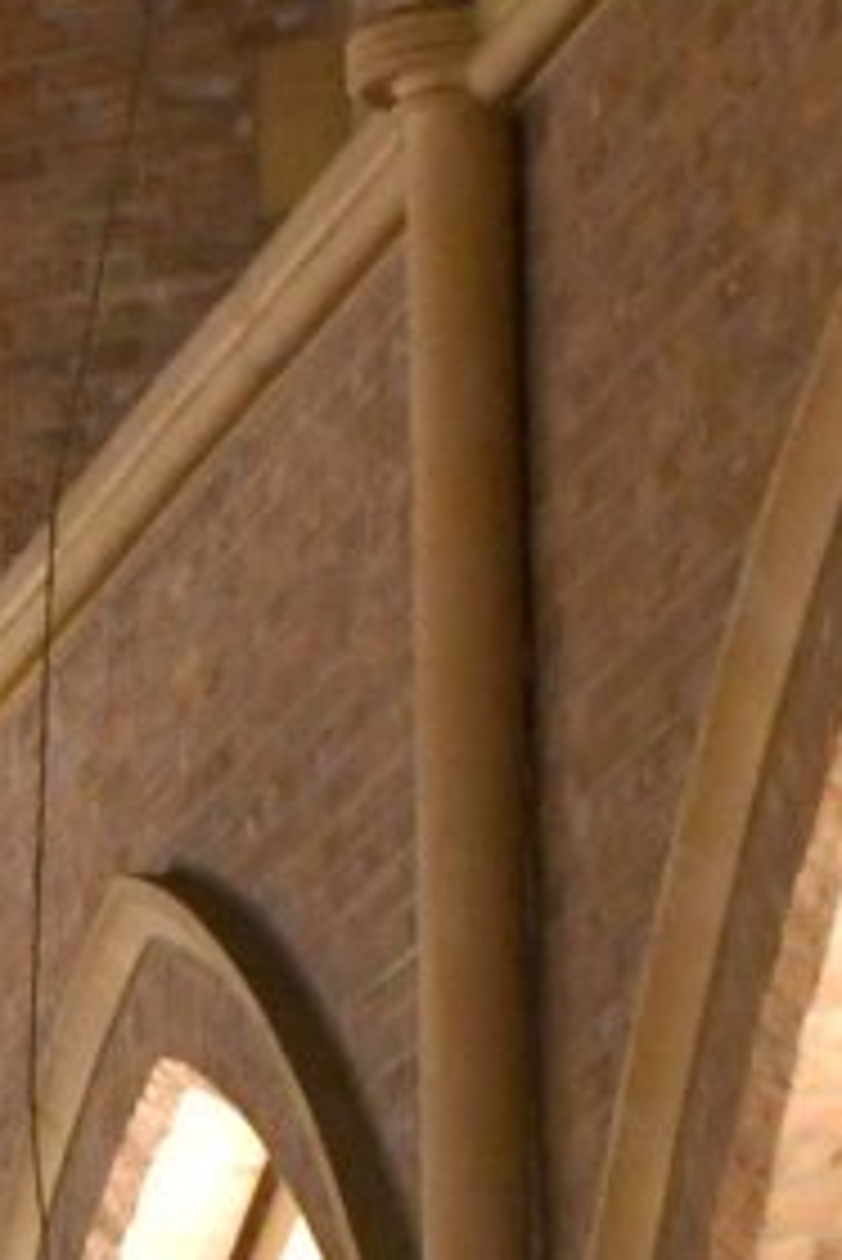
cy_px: 2241
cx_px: -2010
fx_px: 9215
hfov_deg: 4.9
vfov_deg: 7.6
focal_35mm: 263
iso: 1600
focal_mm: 24
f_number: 3.5
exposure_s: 1/20
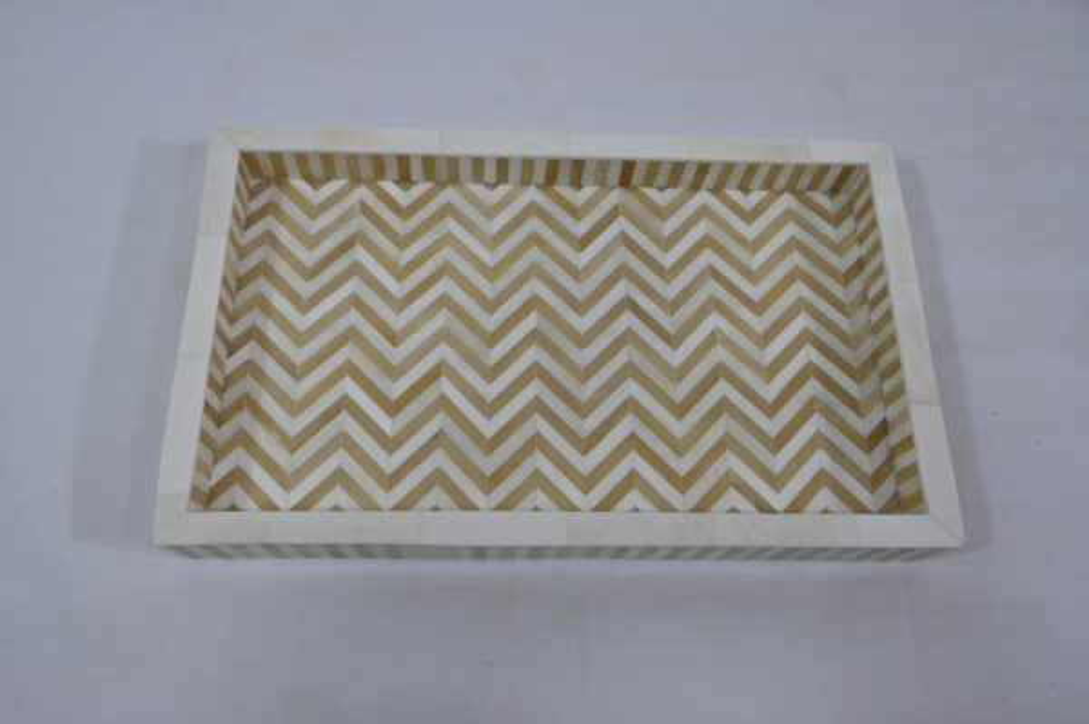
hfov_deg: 61.1
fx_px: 922
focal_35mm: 30
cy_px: 362
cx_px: 544
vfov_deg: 42.9
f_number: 9
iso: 500
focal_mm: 30.5
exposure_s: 1/125
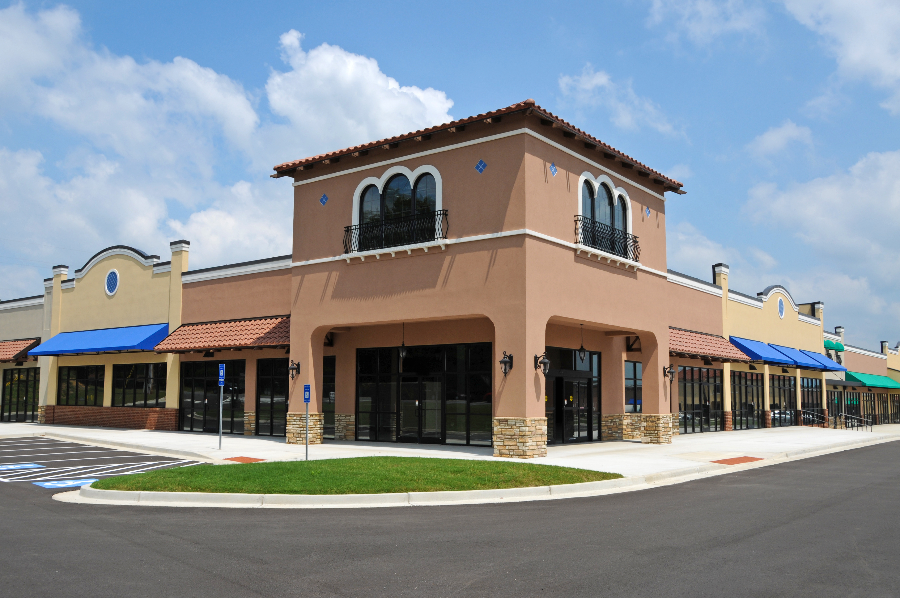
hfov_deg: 62.0
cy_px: 299
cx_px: 450
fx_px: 749
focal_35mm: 30
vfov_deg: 43.5
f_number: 11
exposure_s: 1/160
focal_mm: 20
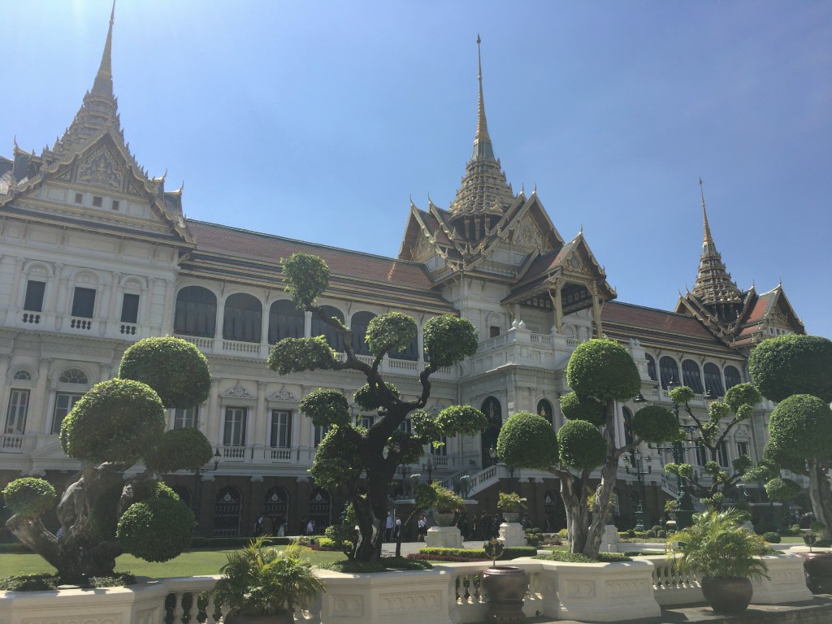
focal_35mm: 29
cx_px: 416
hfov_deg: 61.7
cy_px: 312
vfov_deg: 48.2
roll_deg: +0.4
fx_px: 697
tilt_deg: +15.5
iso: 25
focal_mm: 4.15
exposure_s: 1/1451
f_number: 2.2
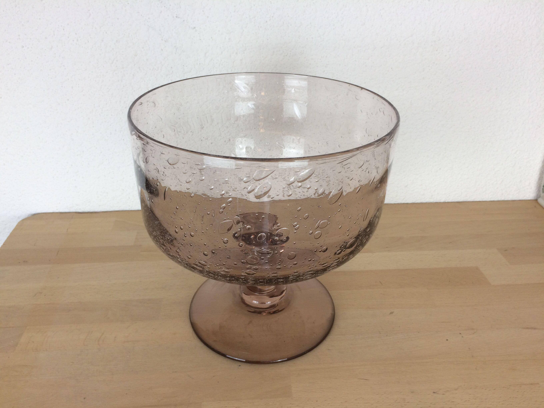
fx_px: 456
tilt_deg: -29.6
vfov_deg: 48.2
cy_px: 204
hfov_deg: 61.7
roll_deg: -1.5
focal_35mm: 29
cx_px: 272
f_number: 2.2
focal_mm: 4.15
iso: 40
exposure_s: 1/50
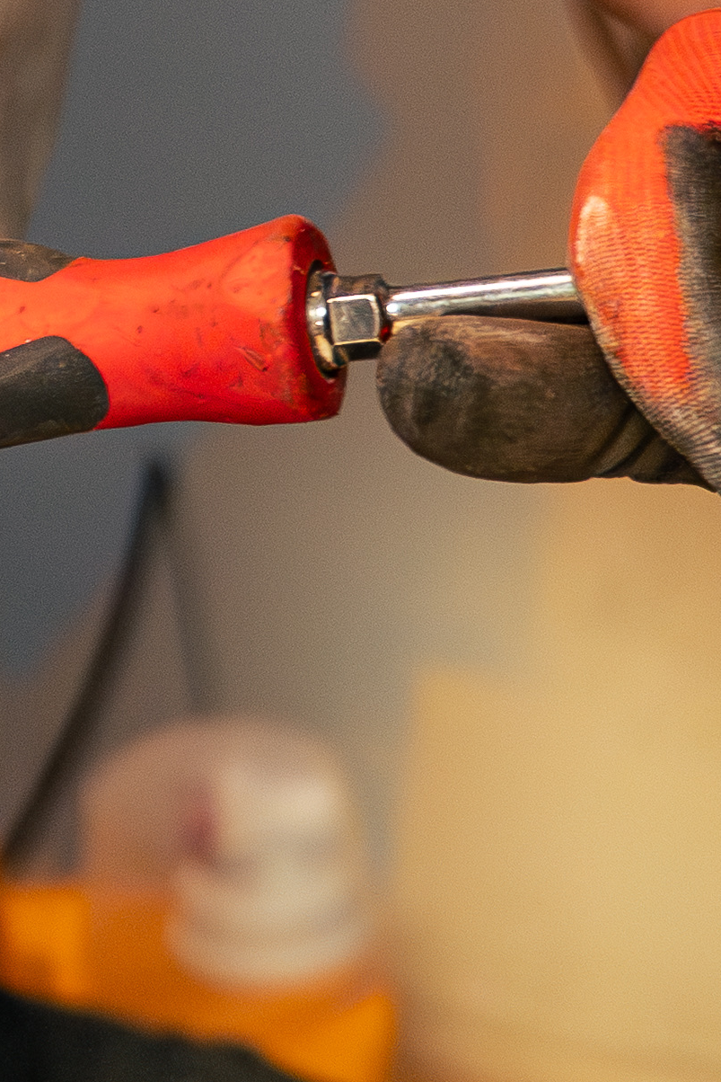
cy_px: 355
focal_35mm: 296
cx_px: -325
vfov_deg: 7.0
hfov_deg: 4.6
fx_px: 8896
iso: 3200
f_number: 2.8
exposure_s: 1/250
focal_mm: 50.9
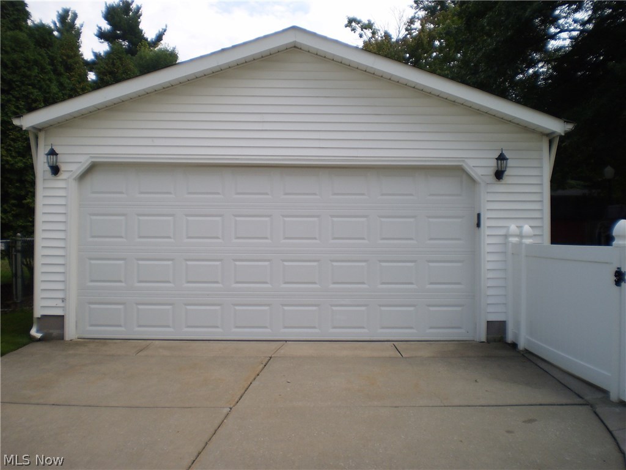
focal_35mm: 36
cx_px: 313
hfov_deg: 51.4
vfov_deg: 39.7
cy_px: 235
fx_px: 651
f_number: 3.1
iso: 64
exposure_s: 1/800
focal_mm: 6.3
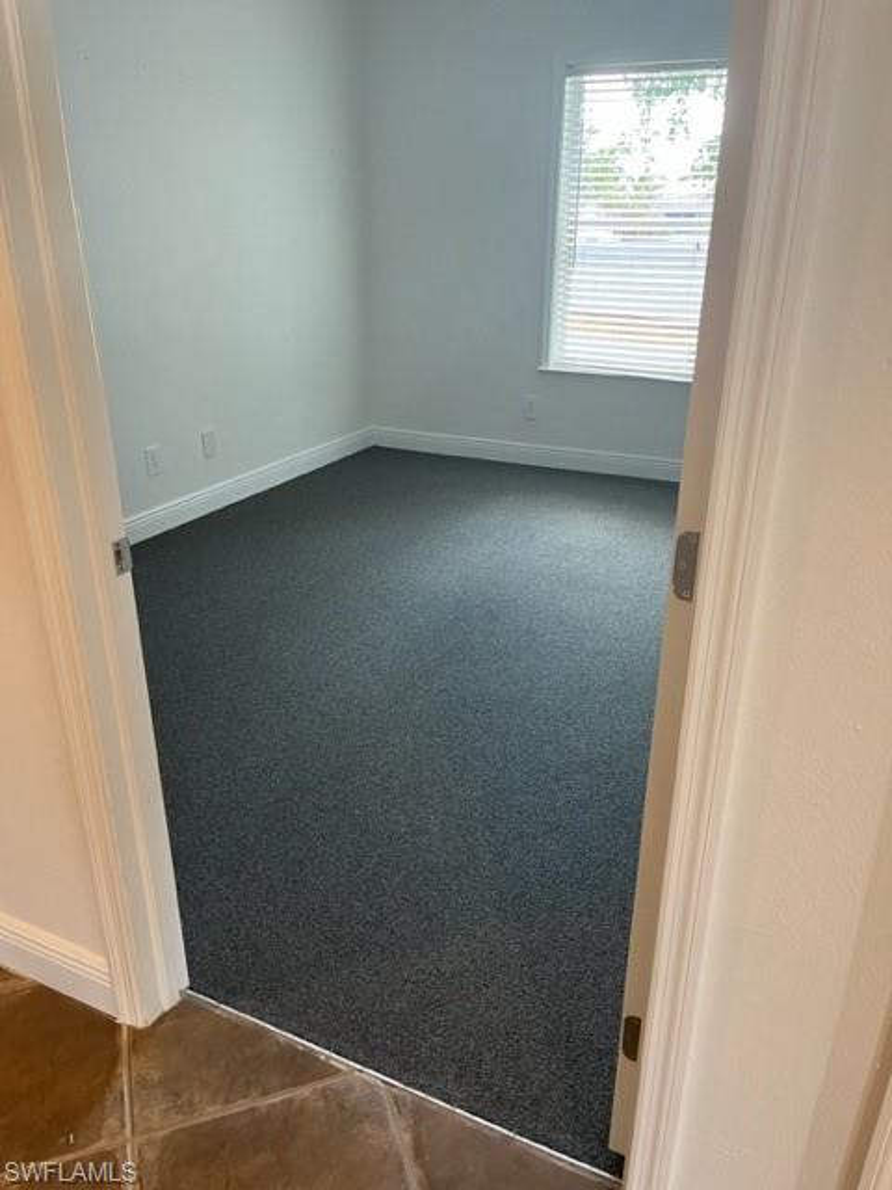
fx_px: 893
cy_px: 595
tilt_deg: -23.8
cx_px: 446
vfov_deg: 67.3
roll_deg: -0.1
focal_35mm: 26
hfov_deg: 53.1
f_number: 1.6
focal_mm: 5.1
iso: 80
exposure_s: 1/60
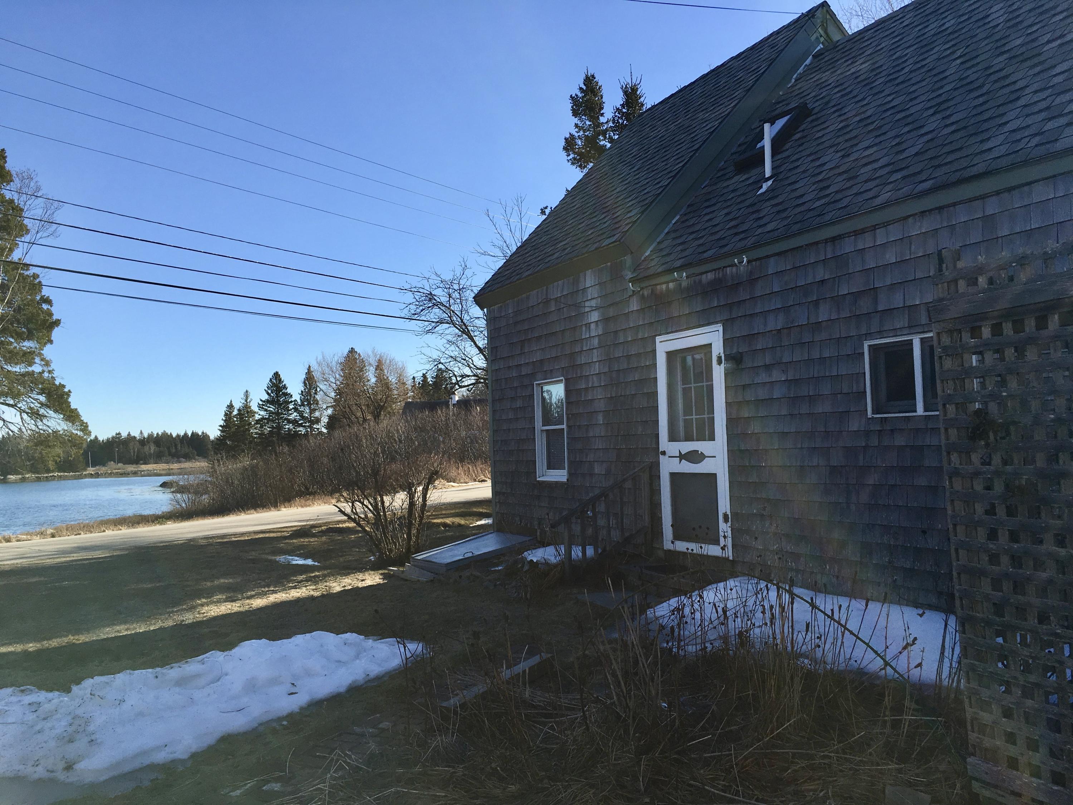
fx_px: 899
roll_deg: +1.6
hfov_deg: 61.7
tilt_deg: +3.3
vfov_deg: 48.2
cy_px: 402
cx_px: 536
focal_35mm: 29
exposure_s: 1/1508
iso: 25
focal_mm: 4.15
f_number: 2.2
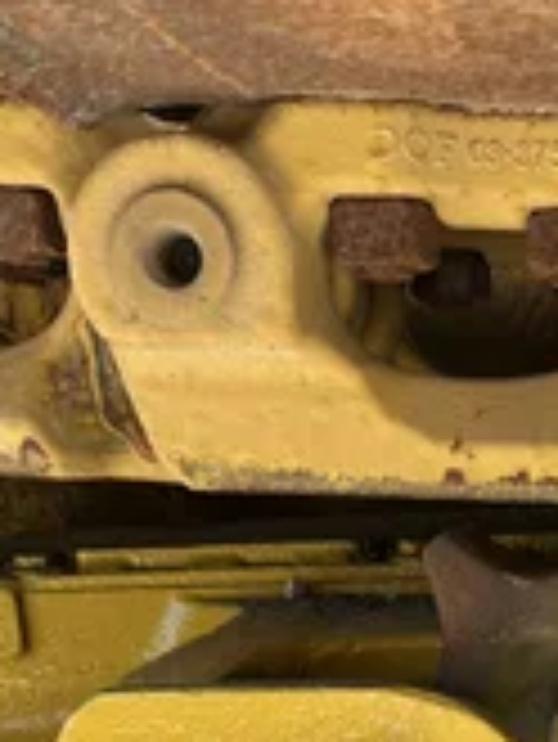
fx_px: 1352
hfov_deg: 22.6
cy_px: 823
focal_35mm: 63
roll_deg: +1.3
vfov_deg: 27.9
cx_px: 536
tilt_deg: -23.4
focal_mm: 5.1
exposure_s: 1/487
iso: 50
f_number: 1.6
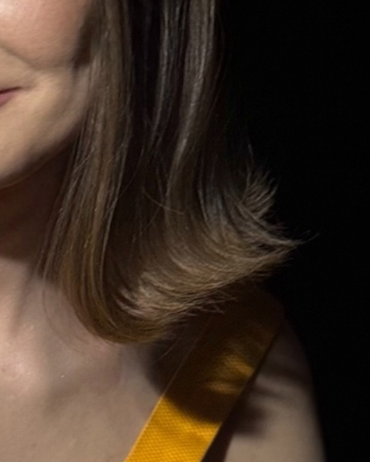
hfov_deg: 9.6
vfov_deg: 12.0
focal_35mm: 160
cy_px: 295
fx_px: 2190
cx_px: 14
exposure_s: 1/33
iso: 250
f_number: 1.78
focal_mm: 6.76
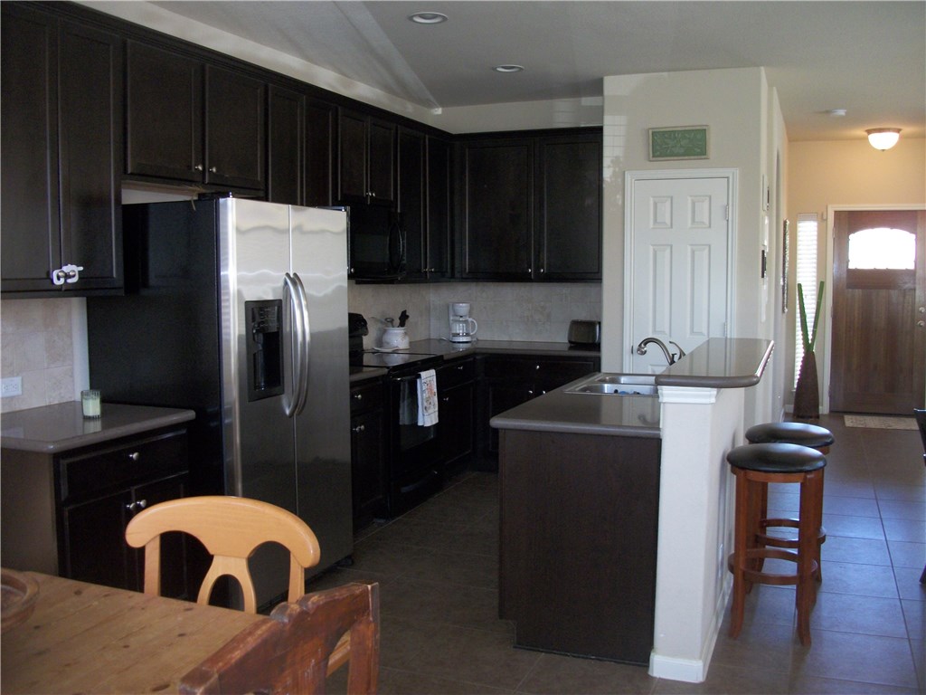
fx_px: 856
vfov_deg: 44.2
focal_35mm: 32
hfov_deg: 56.8
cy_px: 348
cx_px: 463
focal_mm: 5.7
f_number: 2.9
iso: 160
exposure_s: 1/30
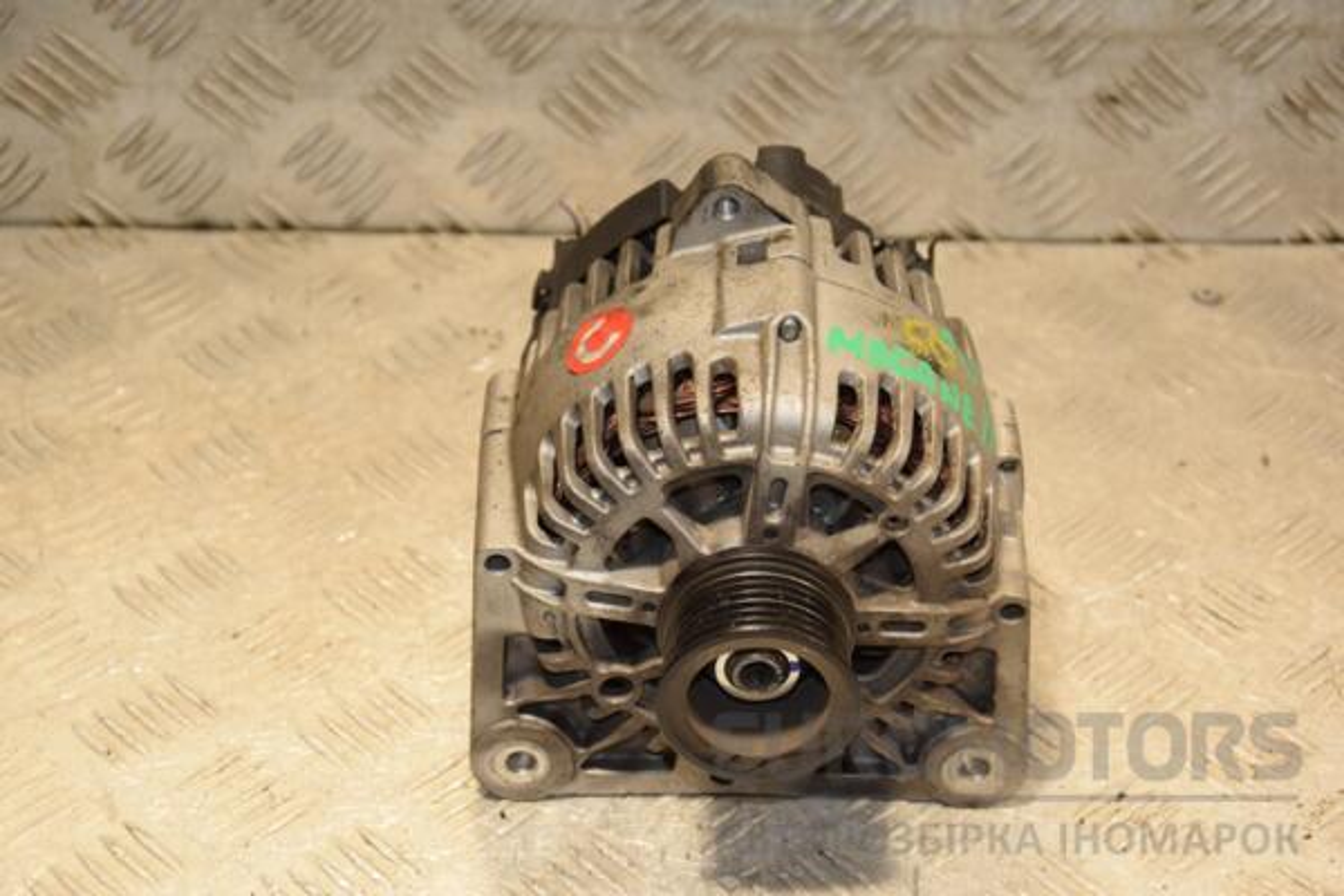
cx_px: 672
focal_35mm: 87
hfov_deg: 23.4
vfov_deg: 15.7
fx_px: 3248
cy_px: 448
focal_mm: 58
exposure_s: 1/200
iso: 800
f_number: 5
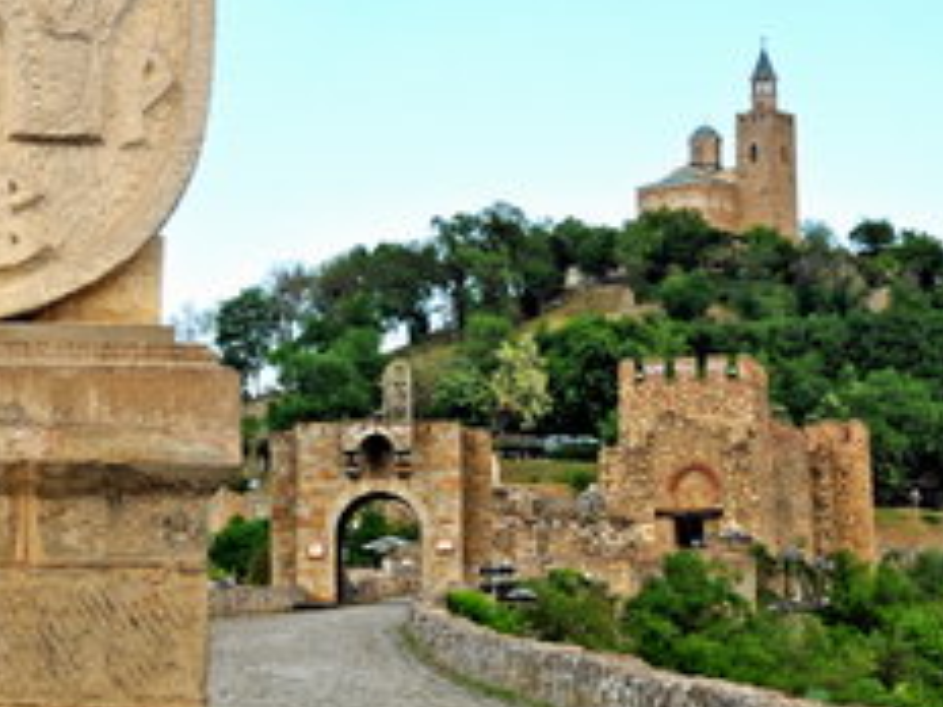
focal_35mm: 97
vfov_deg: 15.2
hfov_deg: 20.2
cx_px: 337
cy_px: 492
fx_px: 2642
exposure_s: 1/320
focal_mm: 26
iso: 200
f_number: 9
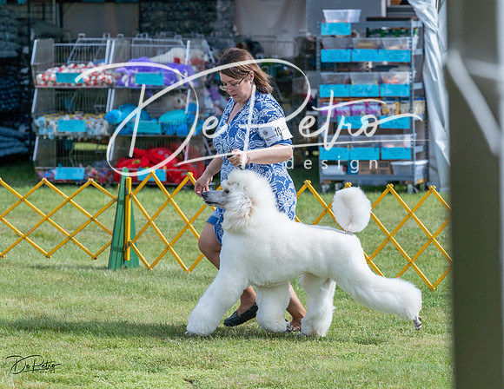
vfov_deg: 7.3
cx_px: 237
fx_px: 3053
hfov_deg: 9.4
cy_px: 173
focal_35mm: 207
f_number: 5.6
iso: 200
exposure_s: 1/1250
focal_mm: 161
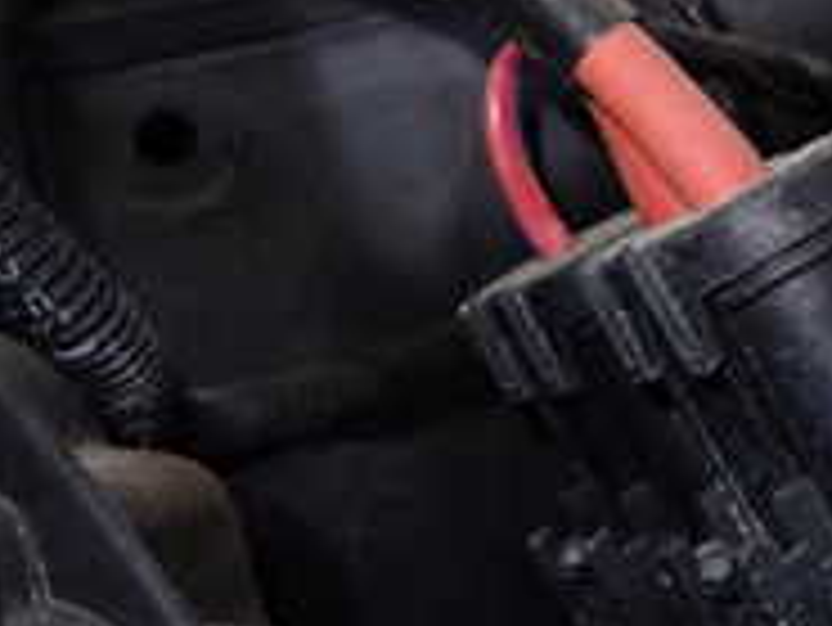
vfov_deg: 17.4
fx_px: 1948
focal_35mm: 81
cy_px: -117
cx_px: 1331
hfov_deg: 20.0
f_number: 2
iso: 320
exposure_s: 1/30
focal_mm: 4.5
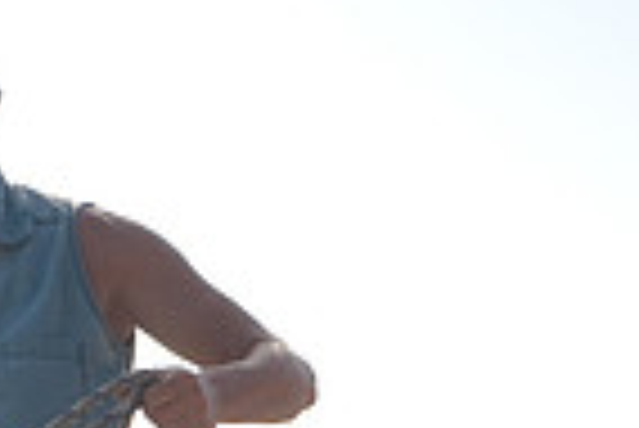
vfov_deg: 6.6
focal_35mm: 204
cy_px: 779
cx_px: 477
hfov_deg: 10.1
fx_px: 3625
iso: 400
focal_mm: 50
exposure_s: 1/1250
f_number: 8
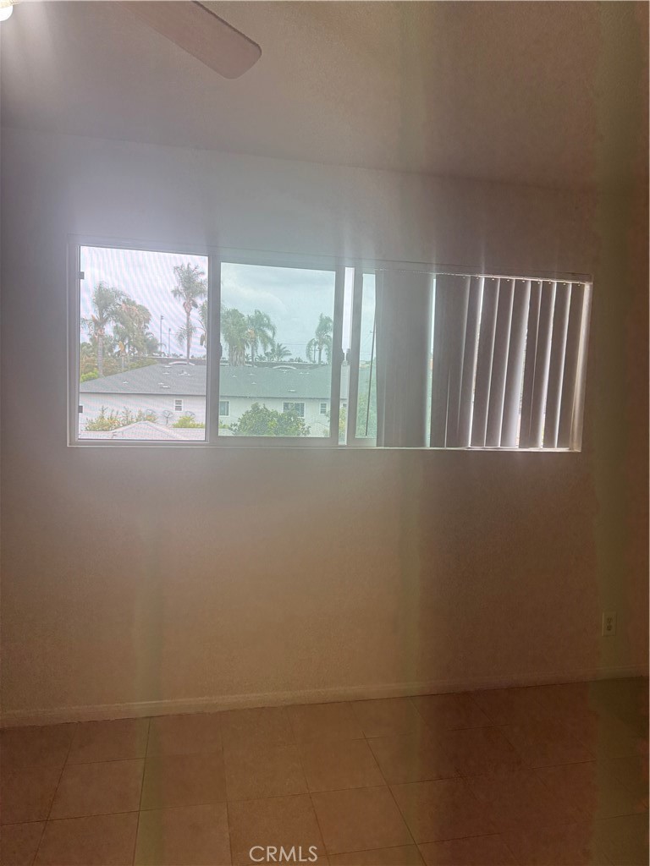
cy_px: 433
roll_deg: -1.0
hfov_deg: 56.8
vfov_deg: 71.6
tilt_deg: -2.8
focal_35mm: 24
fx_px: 601
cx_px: 325
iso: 80
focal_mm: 6.76
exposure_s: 1/350
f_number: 1.78
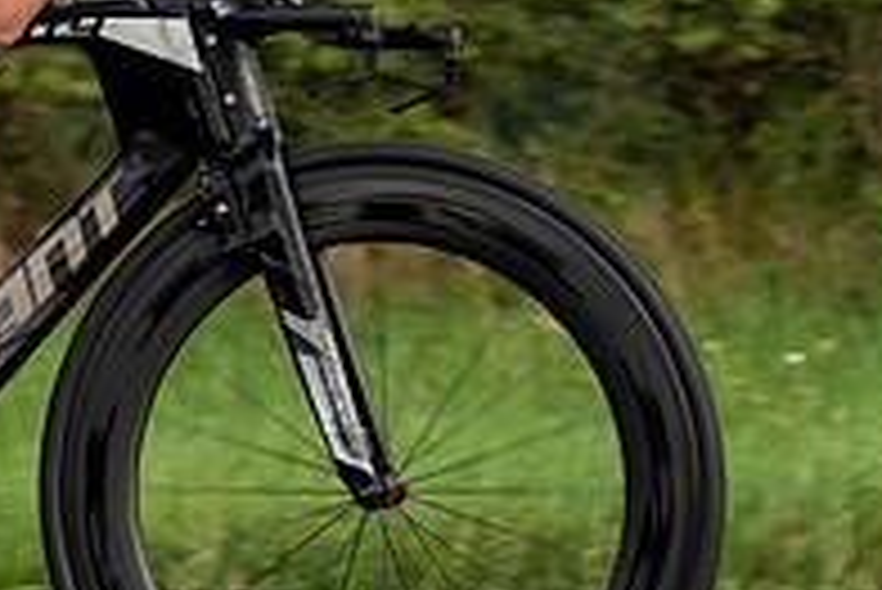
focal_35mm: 275
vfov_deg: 5.0
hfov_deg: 7.5
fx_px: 6742
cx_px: 443
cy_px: 51
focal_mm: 73
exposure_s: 1/640
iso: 160
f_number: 4
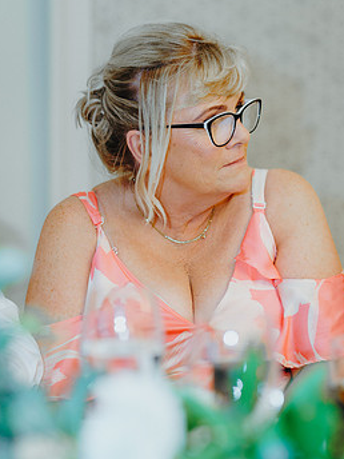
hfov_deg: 13.8
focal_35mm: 107
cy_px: 270
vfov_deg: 18.4
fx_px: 1418
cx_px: 180
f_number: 2.8
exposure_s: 1/125
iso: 2000
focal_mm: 85
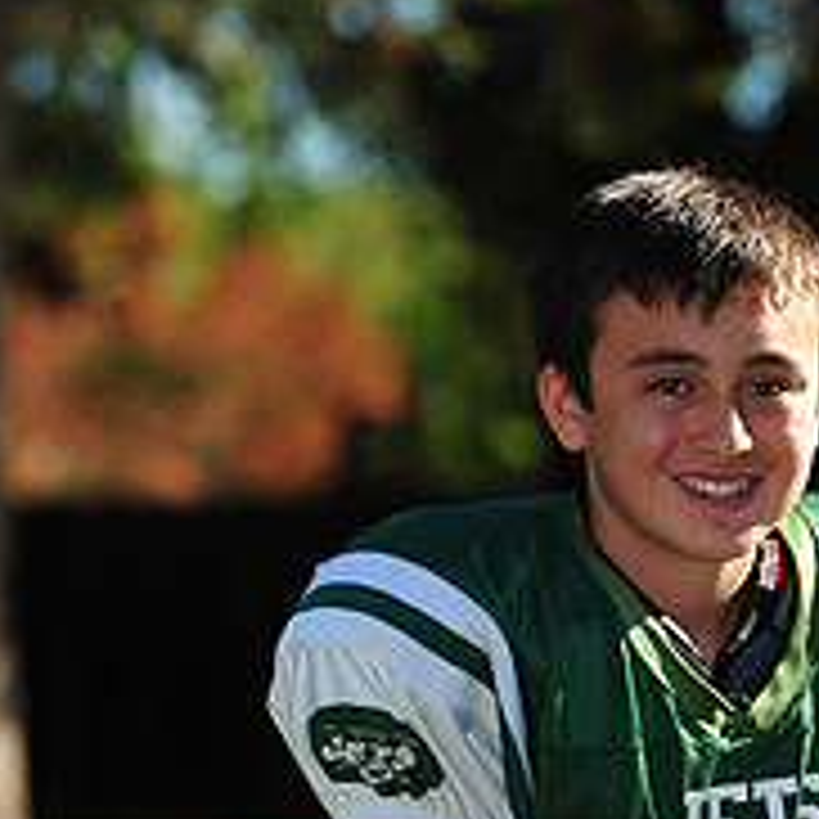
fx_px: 10493
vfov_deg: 4.5
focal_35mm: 392
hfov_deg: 4.5
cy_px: 886
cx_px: 684
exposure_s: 1/2000
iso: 400
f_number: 4.5
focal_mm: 145
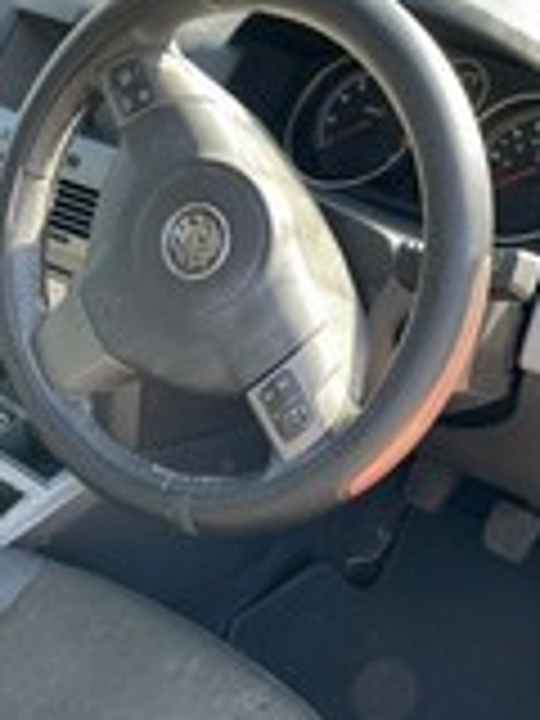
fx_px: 1186
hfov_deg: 25.4
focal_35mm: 57
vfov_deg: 33.8
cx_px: 158
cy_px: 382
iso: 40
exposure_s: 1/121
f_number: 1.6
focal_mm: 4.2
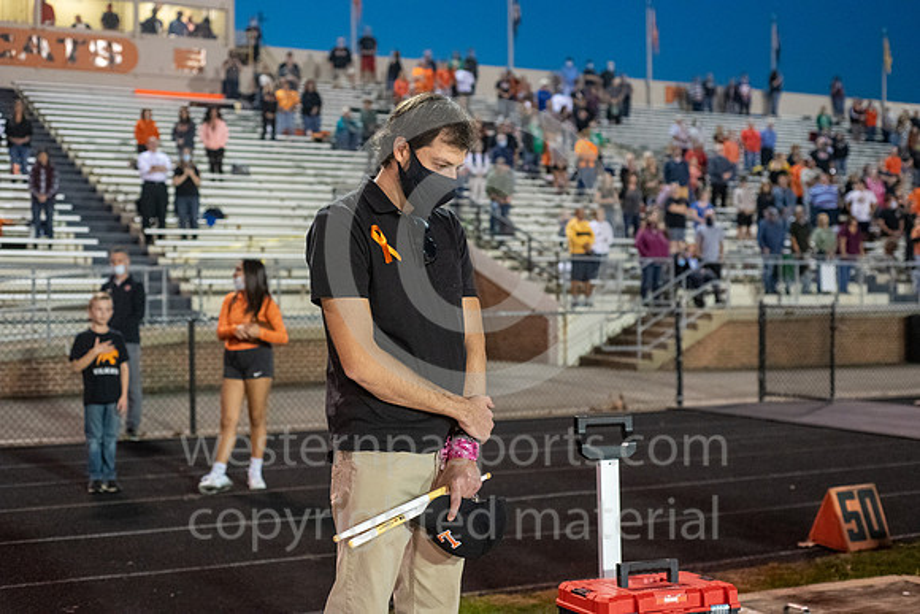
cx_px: 460
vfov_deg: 27.0
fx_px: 1278
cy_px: 307
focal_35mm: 50
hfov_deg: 39.6
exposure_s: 1/500
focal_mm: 50
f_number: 4
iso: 6400
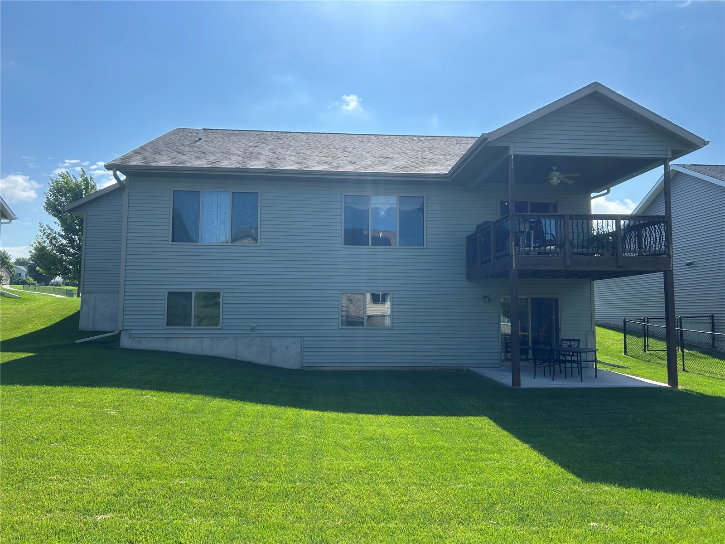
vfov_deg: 53.1
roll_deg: -0.1
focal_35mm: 26
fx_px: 545
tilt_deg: +4.5
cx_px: 362
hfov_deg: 67.3
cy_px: 272
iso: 50
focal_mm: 5.7
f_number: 1.5
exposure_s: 1/3571
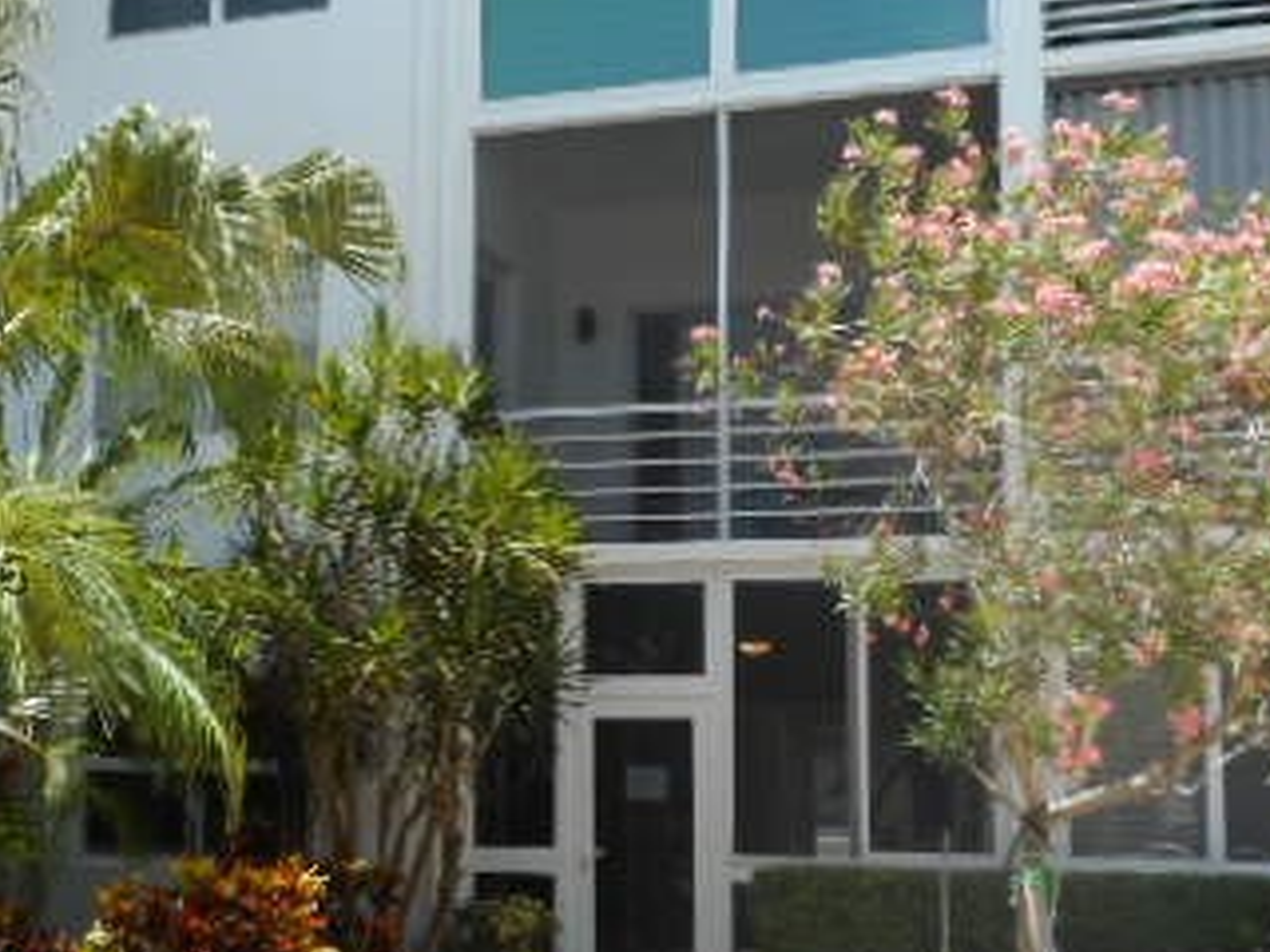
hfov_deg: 38.0
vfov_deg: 29.0
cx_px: 500
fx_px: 1834
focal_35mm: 50
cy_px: 567
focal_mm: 4.5
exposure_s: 1/320
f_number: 3.7
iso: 80
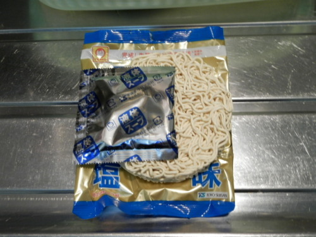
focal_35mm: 34
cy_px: 118
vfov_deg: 41.8
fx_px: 310
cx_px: 158
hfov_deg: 54.0
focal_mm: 6.1
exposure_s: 1/10
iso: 200
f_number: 3.3
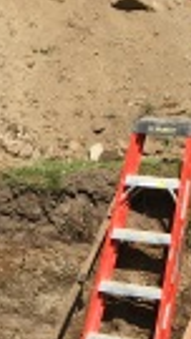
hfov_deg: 8.1
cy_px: 412
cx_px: -226
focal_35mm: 140
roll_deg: +8.1
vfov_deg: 14.8
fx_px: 1260
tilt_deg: -21.0
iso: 25
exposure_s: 1/1282
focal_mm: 4.15
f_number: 2.2
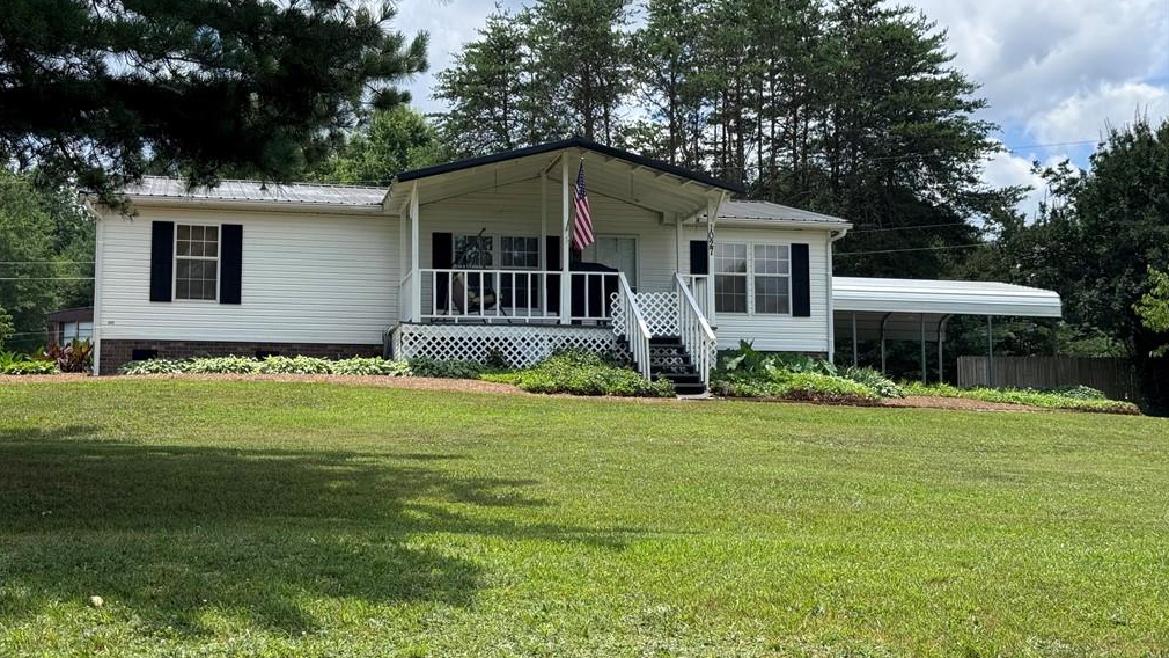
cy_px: 286
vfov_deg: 22.6
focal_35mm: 53
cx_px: 579
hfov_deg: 39.2
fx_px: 1643
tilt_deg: +6.6
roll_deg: -0.2
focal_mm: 6.76
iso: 64
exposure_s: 1/3257
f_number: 1.78
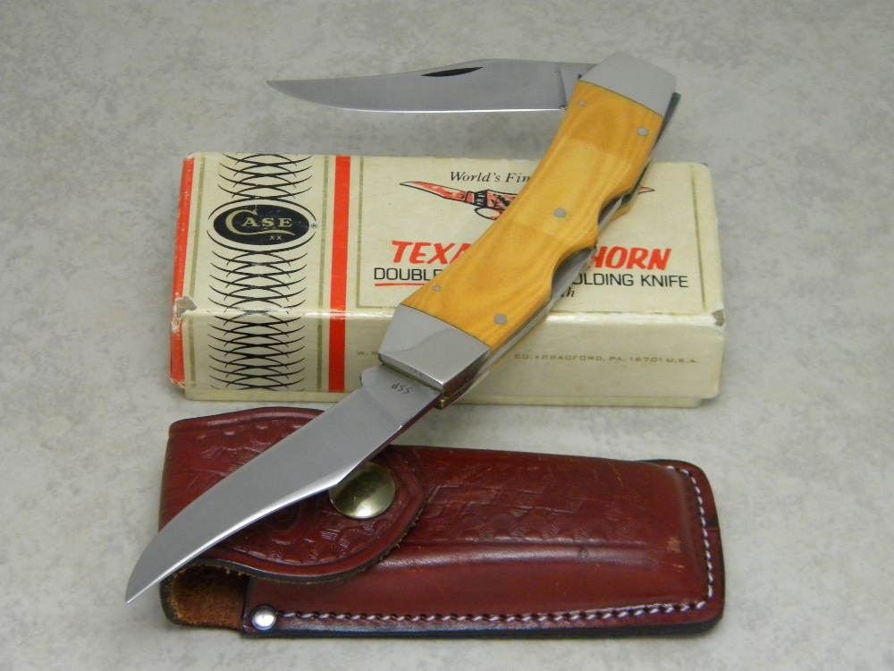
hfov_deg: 23.6
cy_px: 336
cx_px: 447
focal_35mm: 83
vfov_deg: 17.8
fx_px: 2144
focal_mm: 15.1
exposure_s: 1/22.6
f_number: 4.5
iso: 400
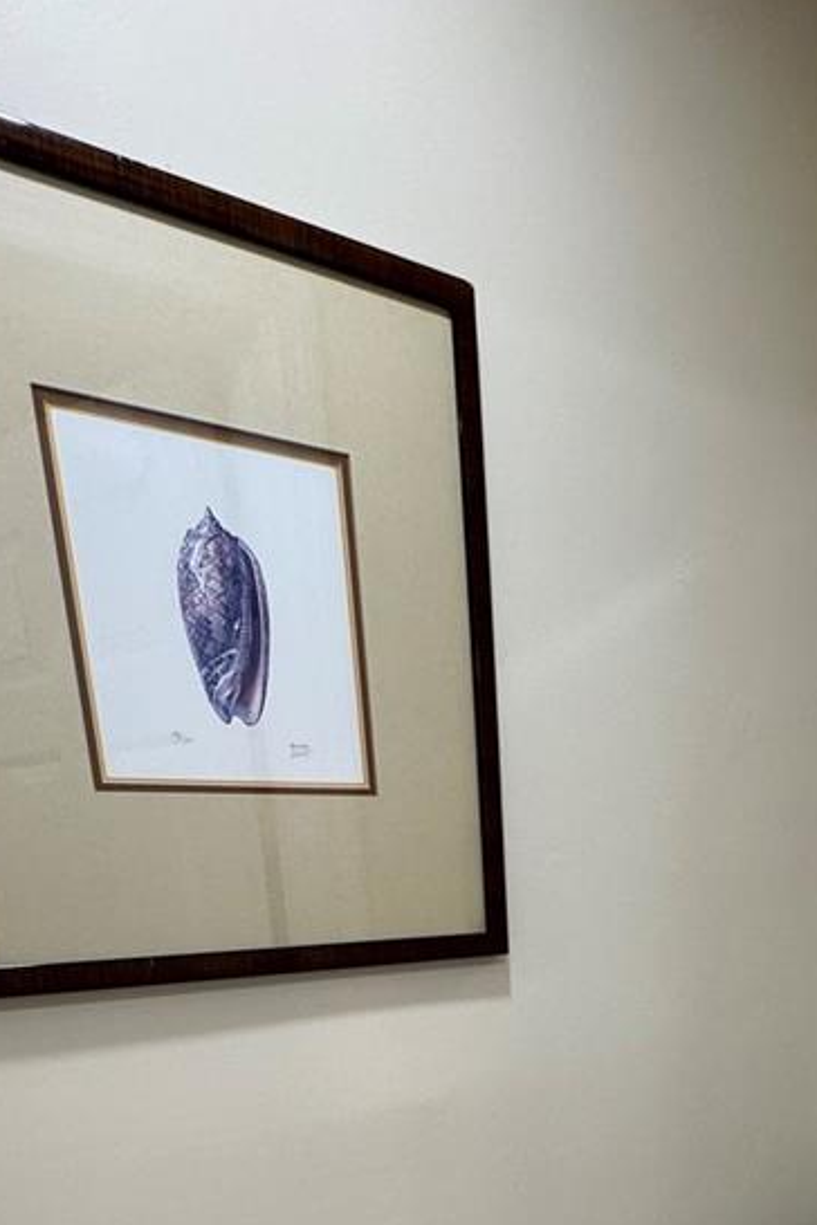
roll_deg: +5.0
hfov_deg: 40.3
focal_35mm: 32
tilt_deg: -16.9
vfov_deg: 48.7
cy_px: 1214
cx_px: 586
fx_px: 1089
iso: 200
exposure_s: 1/120
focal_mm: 2.22
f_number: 2.2
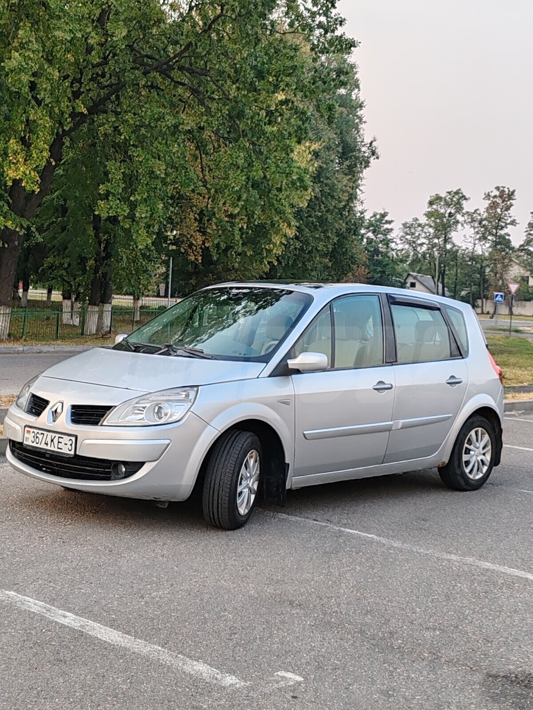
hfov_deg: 27.0
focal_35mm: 54
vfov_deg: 35.5
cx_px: 266
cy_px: 355
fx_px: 1109
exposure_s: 1/100
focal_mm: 6.12
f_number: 16
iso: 100
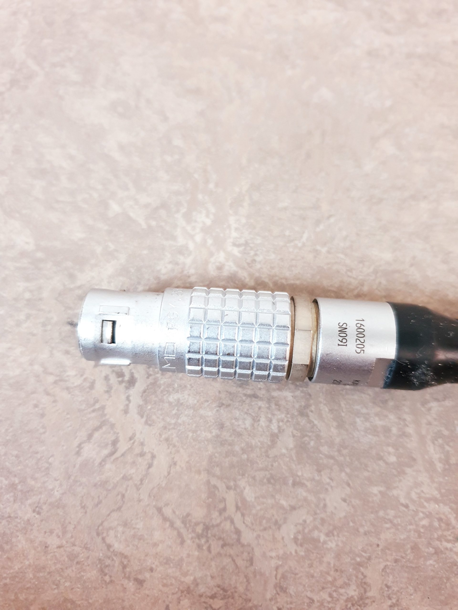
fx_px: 459
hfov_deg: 53.1
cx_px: 229
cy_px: 305
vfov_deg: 67.3
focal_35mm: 26
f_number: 1.5
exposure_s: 1/50
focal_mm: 4.3
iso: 400
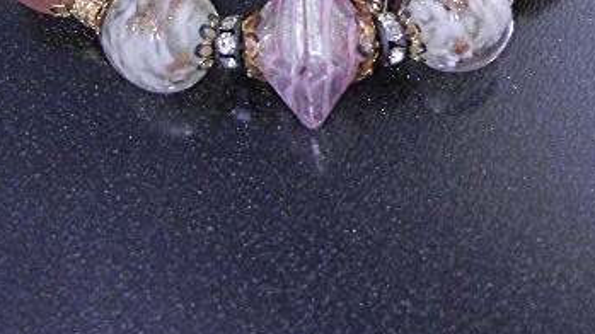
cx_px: 319
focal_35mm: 78
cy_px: -165
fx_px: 1230
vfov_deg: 14.4
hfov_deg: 27.2
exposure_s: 1/30
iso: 800
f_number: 7.4
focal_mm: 7.1
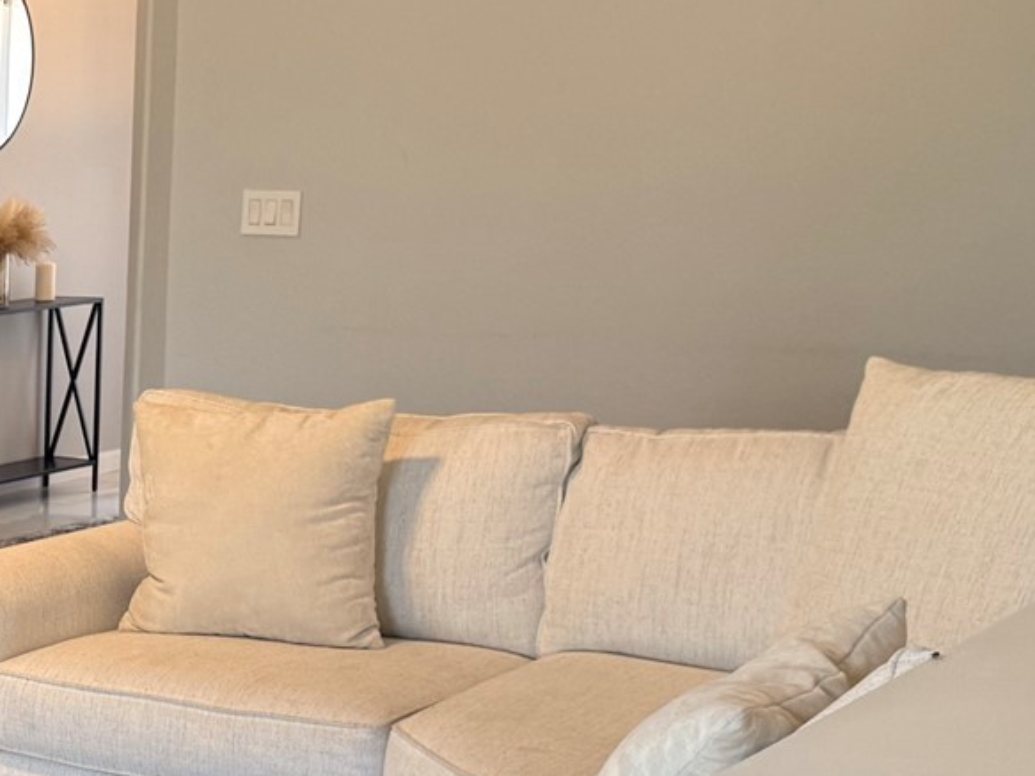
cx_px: -467
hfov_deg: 21.3
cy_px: 566
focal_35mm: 79
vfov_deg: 18.6
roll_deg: +1.8
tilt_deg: -9.6
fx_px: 2362
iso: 100
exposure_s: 1/120
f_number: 1.78
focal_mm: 6.76
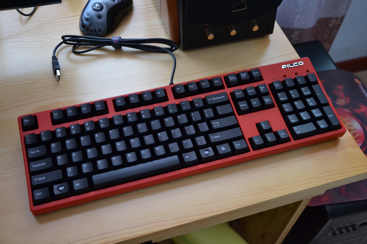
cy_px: 122
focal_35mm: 39
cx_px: 184
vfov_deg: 34.2
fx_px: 398
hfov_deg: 49.6
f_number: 4
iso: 1600
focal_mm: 26
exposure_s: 1/125
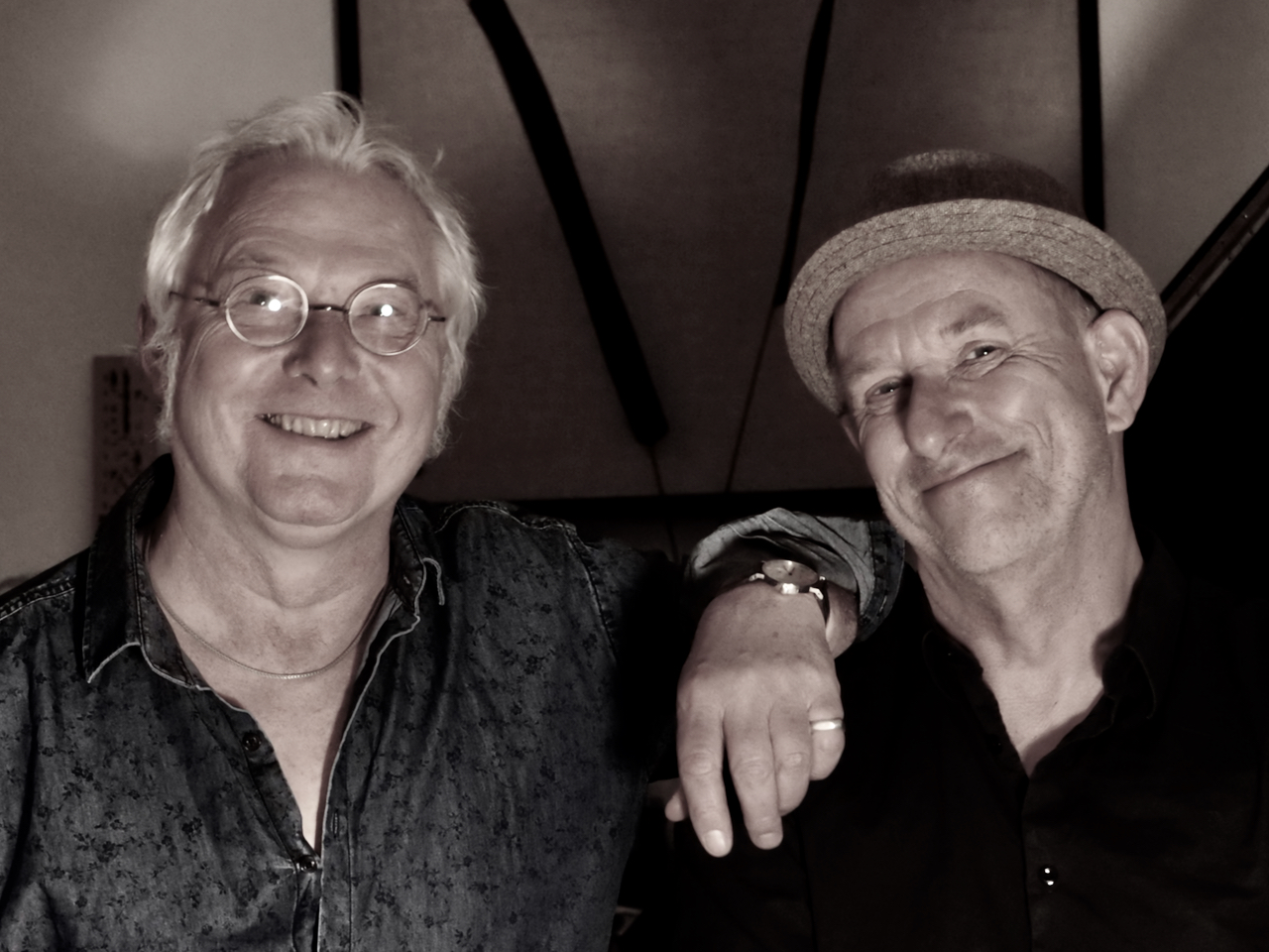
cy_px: 476
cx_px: 634
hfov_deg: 46.8
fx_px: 1466
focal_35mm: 40
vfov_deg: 36.0
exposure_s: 1/13
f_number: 3.3
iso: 3200
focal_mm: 20
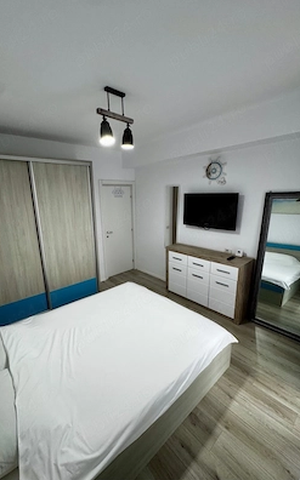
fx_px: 197
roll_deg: +0.5
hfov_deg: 74.6
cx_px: 137
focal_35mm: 15
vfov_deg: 101.5
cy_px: 241
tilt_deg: -12.1
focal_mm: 2.22
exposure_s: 1/99
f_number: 2.2
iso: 250
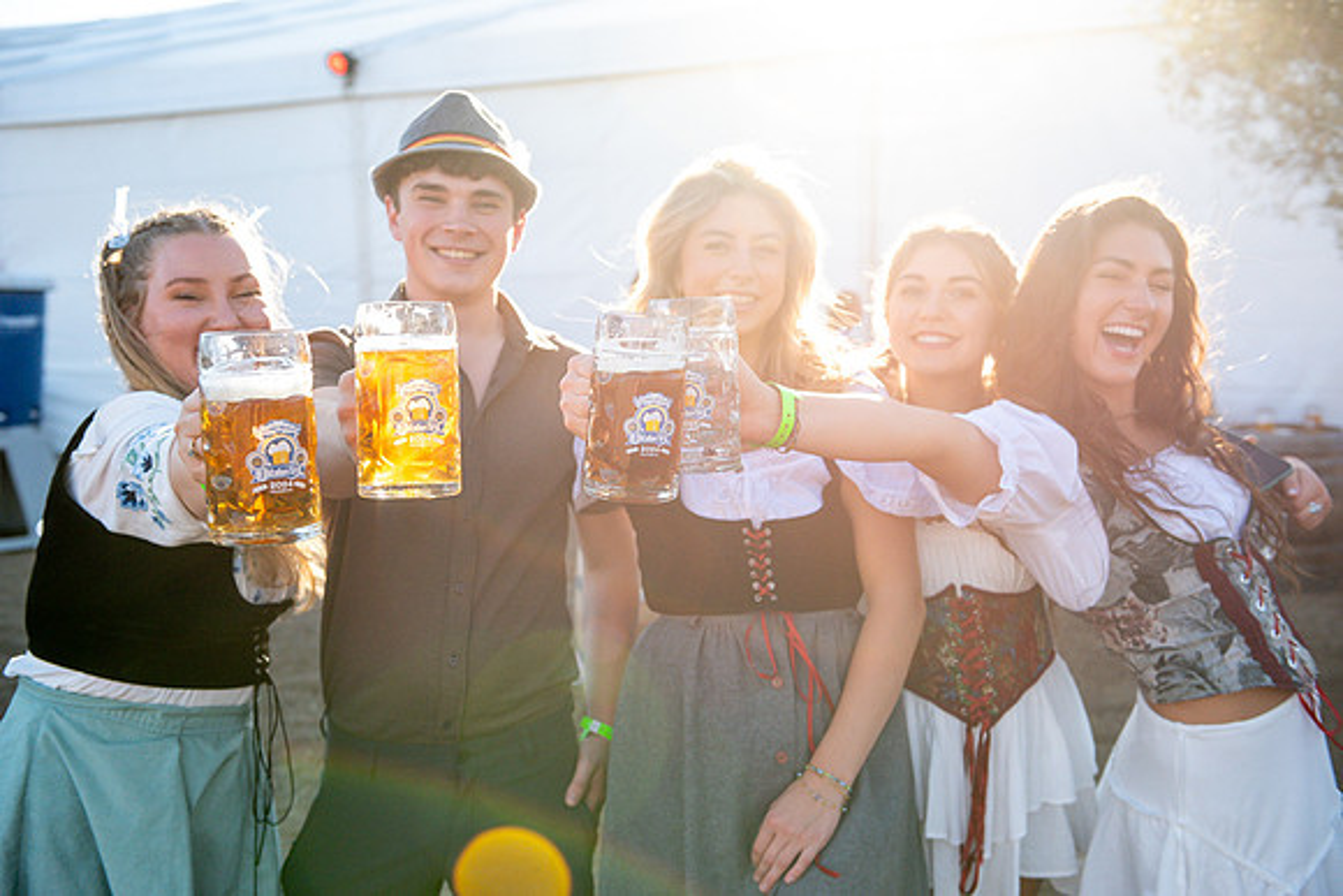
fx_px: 1418
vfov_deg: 35.1
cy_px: 448
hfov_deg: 50.7
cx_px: 672
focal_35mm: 38
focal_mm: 38
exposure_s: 1/3200
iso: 1000
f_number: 4
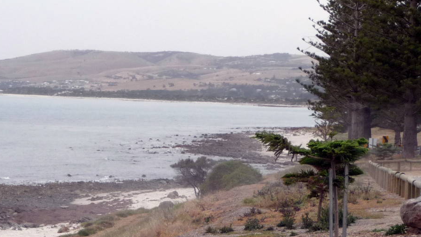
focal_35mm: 174
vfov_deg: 6.9
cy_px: 237
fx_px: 1942
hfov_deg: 12.2
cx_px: -9
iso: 100
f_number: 4.6
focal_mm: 12.2
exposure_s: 1/60
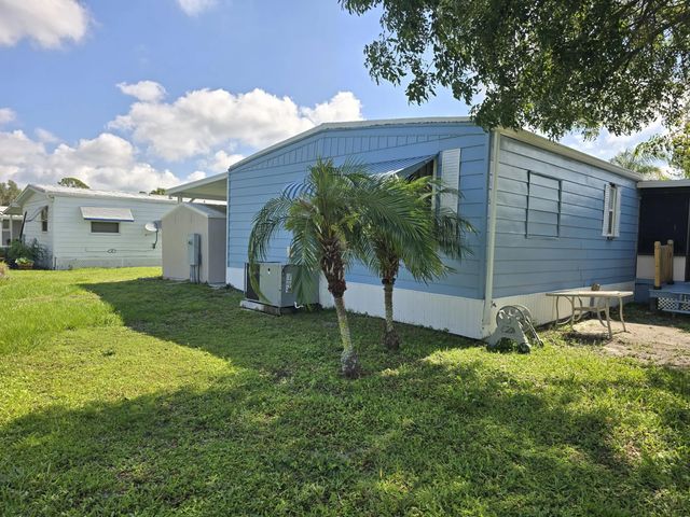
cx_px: 345
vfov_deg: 58.9
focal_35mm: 23
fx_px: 458
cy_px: 258
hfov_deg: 73.9
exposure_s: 1/579
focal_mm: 6.3
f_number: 1.7
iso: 12
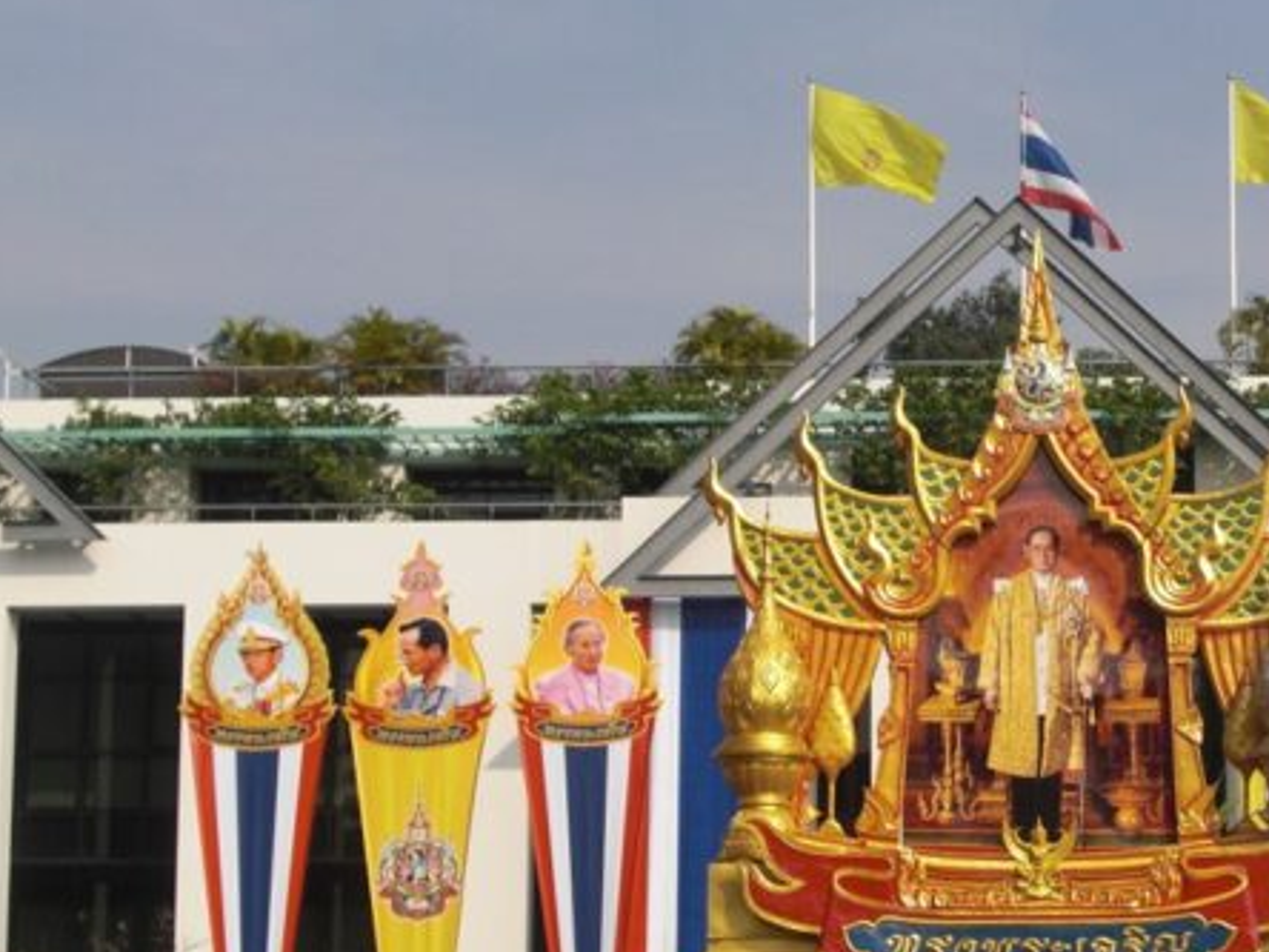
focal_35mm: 90
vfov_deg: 16.4
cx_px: 997
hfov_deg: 21.5
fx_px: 3299
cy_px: 572
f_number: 9.7
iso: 50
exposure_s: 1/160
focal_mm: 9.1
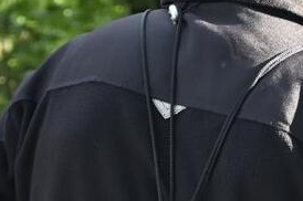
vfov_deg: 4.3
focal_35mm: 319
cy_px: 274
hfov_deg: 6.5
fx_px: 2682
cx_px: 218
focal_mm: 59
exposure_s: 1/125
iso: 1100
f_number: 5
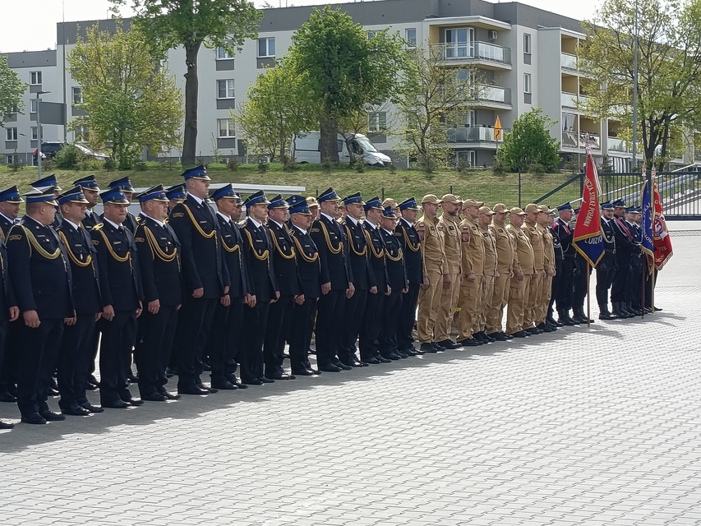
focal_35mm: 95
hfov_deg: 20.6
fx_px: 1924
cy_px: 263
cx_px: 350
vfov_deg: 15.6
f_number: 1.7
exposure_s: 1/338
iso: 50
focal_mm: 5.27
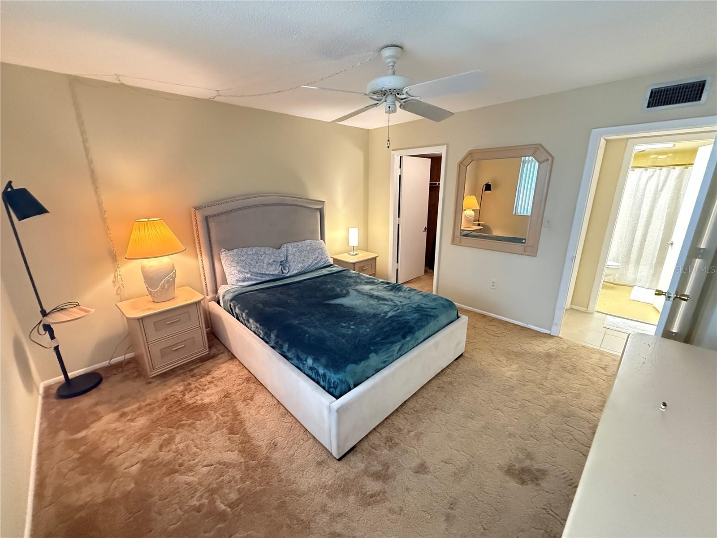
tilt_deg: -15.6
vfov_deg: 85.7
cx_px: 358
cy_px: 269
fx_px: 290
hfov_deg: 102.1
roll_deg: +0.8
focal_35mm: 14
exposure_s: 1/40
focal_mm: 2.22
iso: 1000
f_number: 2.2
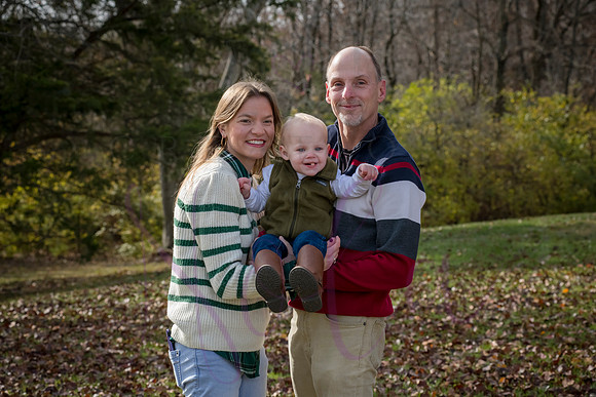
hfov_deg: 22.1
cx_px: 298
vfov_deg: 14.9
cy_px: 198
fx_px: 1523
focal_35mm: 92
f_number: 7.1
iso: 400
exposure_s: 1/500
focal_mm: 92
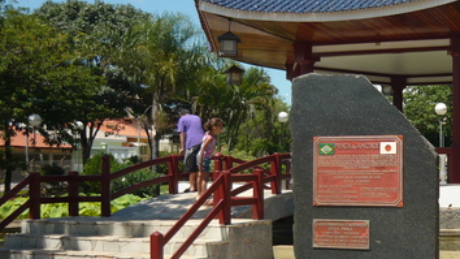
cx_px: 398
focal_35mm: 65
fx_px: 793
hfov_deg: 31.1
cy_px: 137
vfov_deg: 18.5
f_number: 8
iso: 100
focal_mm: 5.5
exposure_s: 1/200
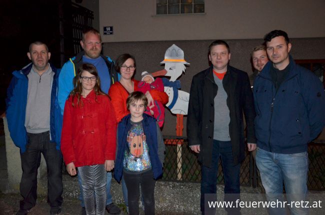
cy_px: 108
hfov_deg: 57.3
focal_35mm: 33
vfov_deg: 39.8
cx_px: 162
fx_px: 297
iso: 3200
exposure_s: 1/60
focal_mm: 22
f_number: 3.8
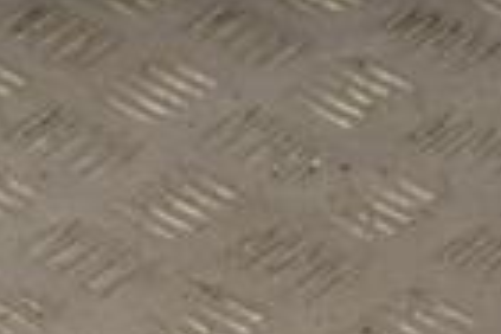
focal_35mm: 230
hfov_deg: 8.4
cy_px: 412
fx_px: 3201
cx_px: -537
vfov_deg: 5.9
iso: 280
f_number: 5.6
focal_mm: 36
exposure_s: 1/125
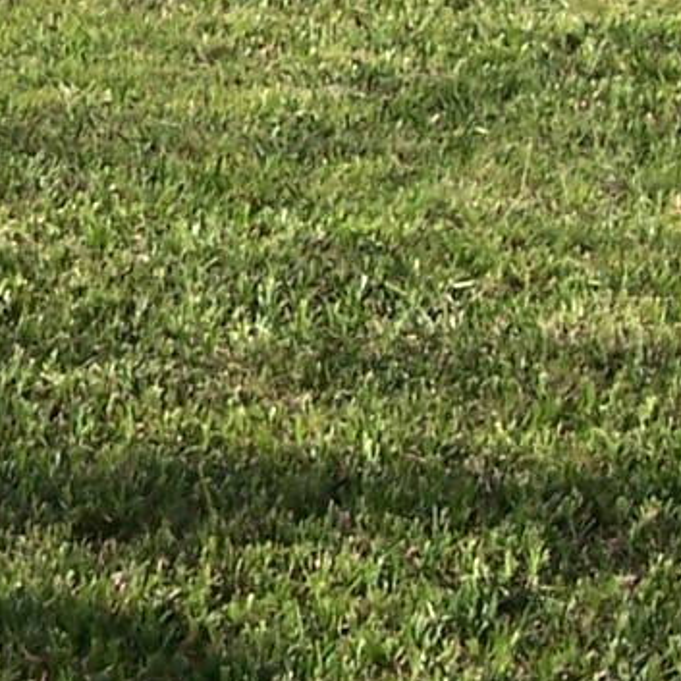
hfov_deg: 8.8
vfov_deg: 8.9
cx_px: -204
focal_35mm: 195
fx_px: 4340
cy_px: -110
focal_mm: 6.3
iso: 80
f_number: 2.8
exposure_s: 1/800
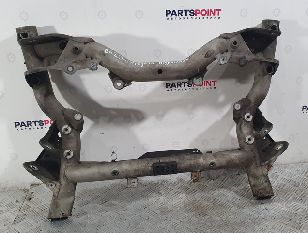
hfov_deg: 67.2
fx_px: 232
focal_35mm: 26
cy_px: 116
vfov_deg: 53.2
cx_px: 154
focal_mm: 4.32
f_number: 2.4
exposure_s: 1/50
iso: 200
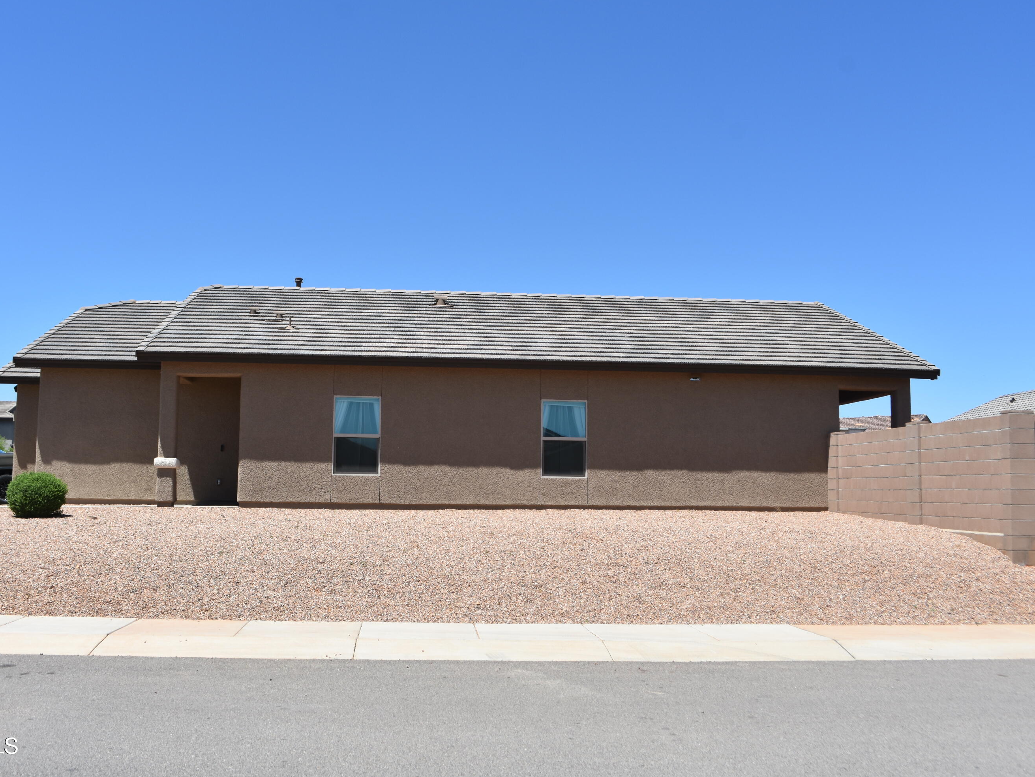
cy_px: 387
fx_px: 987
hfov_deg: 55.3
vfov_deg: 43.0
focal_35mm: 33
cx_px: 478
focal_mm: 20
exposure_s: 1/500
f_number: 8
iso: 160
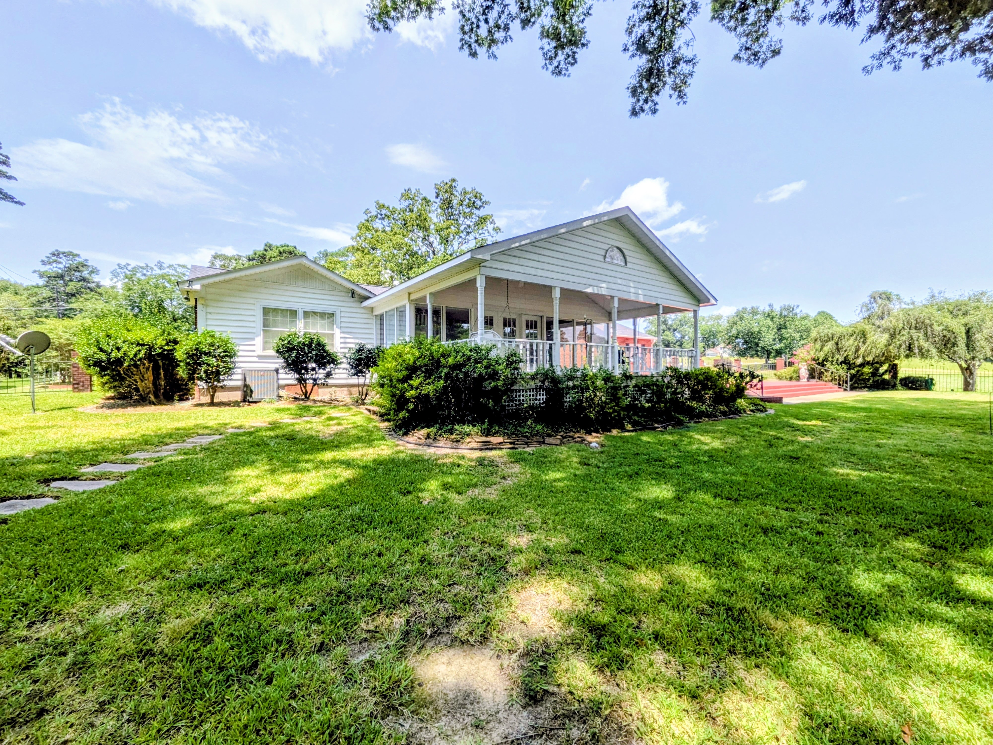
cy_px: 372
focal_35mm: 14
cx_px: 496
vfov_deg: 85.7
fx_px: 402
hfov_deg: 102.1
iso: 49
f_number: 2.2
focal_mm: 1.85
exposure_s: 1/1300
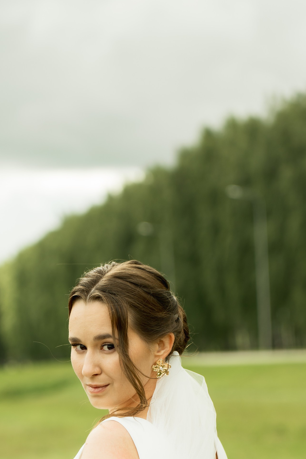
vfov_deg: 12.7
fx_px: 2040
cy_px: 477
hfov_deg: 8.6
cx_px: 81
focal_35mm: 160
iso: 100
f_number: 2.8
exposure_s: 1/500
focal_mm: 75
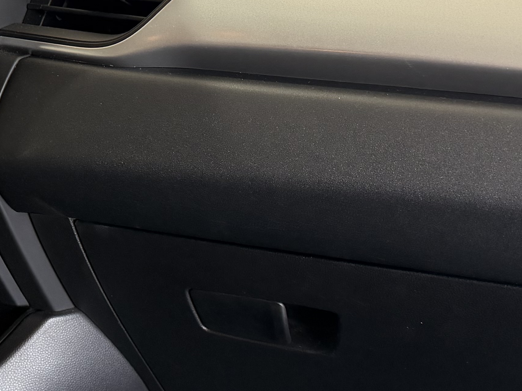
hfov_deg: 23.8
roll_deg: +1.1
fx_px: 1206
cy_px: 210
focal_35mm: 80
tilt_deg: -16.2
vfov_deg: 18.4
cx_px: 67
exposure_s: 1/77
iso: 200
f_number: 1.78
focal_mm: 6.76
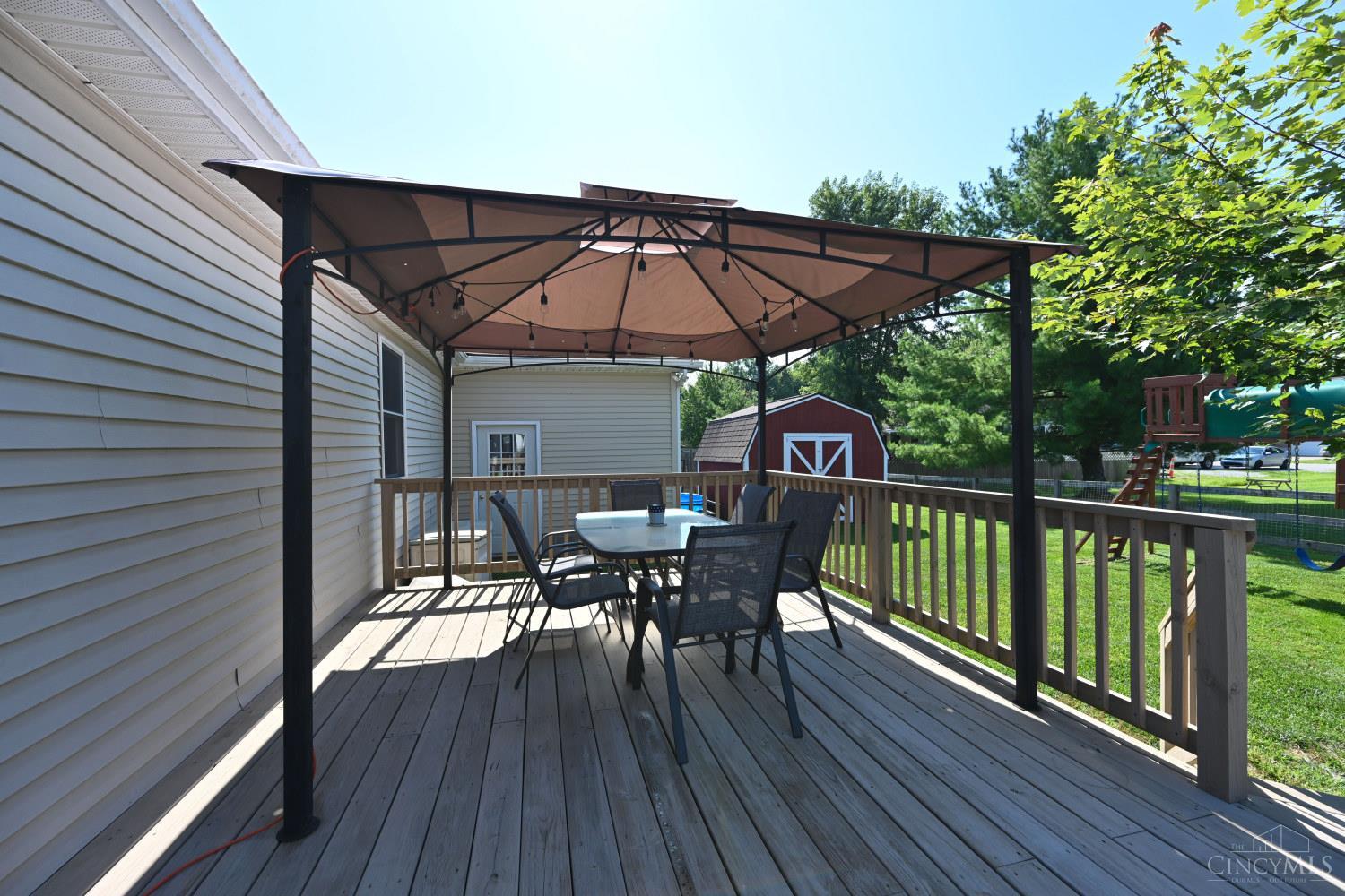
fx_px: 523
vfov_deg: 81.2
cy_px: 448
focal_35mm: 14
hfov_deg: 104.3
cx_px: 672
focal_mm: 14
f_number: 6.3
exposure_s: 1/320
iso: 100
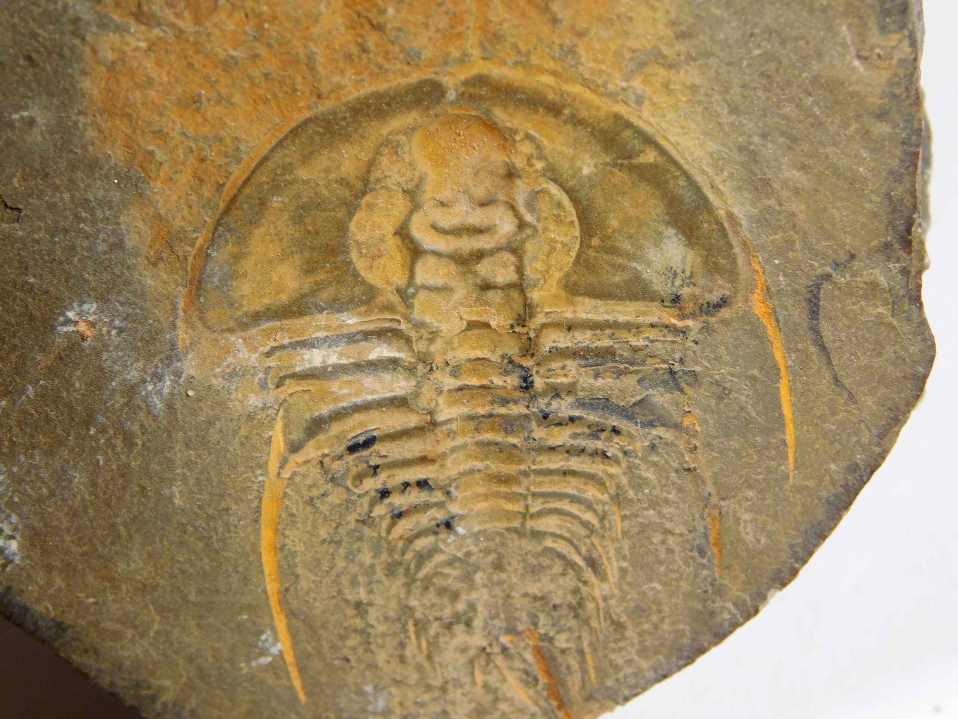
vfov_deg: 11.1
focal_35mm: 134
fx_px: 3708
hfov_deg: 14.7
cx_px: 479
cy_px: 360
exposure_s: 1/100
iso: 125
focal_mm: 23.7
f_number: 5
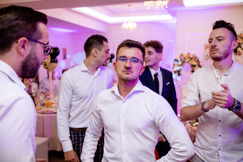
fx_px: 236
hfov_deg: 54.4
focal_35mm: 35
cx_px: 122
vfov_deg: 37.9
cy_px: 81
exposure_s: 1/200
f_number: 2
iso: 1000
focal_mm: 23
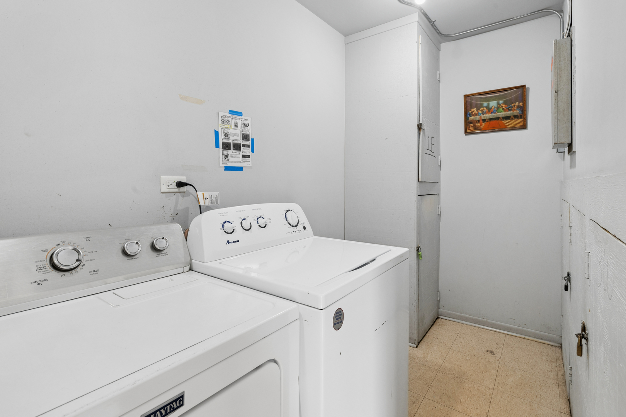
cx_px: 313
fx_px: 296
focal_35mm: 17
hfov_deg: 93.3
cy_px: 208
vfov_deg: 70.4
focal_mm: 17
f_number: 8
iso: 400
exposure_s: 1/20
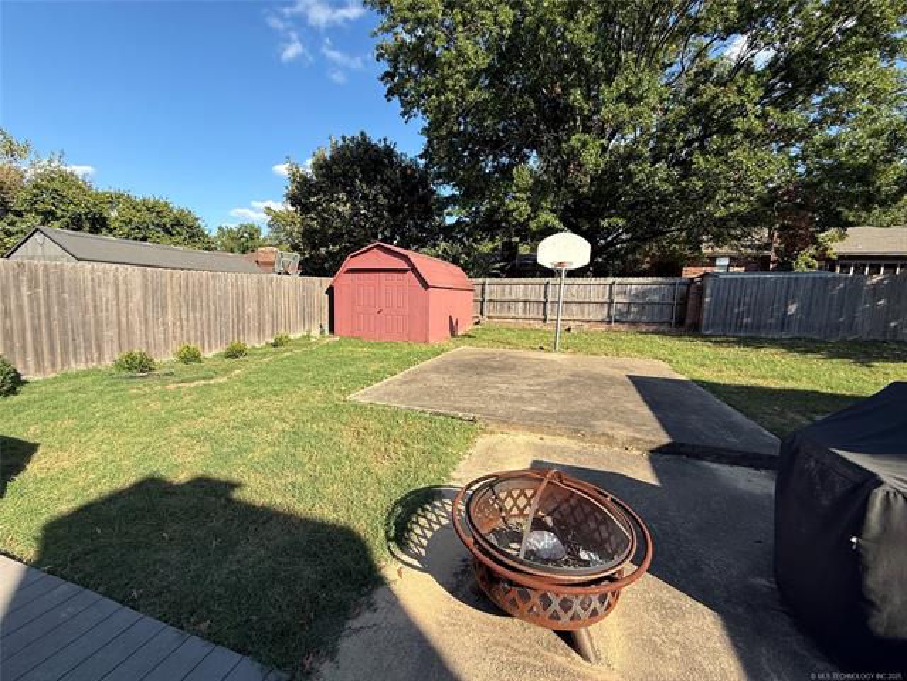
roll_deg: -1.6
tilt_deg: -6.5
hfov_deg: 102.1
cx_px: 454
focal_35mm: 14
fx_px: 367
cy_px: 340
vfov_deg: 85.7
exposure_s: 1/1189
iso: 50
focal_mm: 2.22
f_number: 2.2
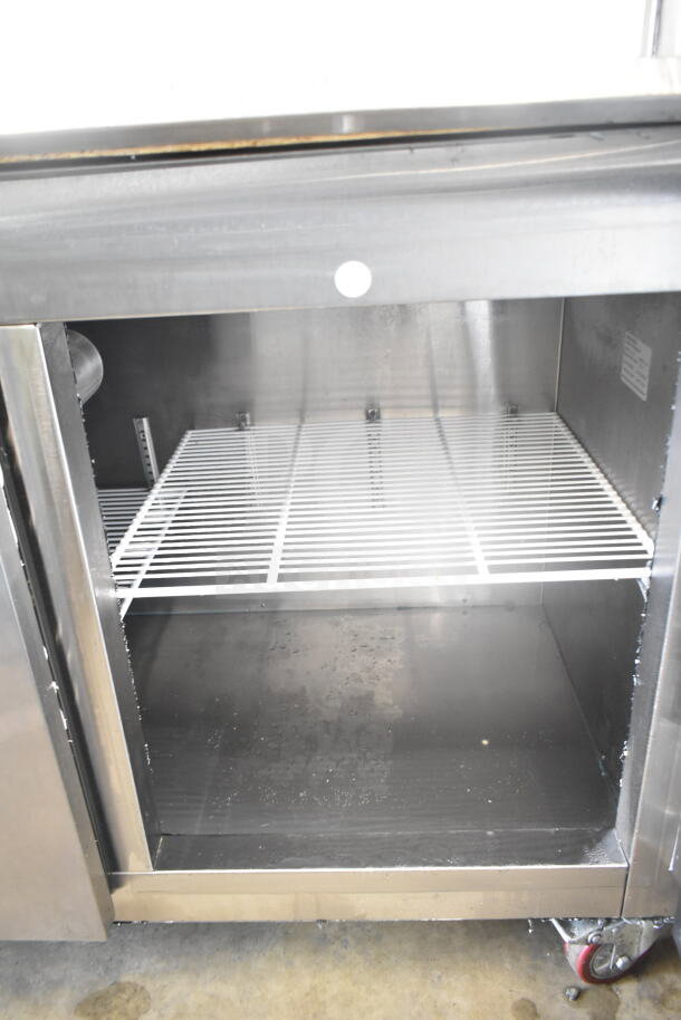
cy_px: 510
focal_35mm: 27
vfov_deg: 67.4
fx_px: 765
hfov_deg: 48.0
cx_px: 340
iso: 2500
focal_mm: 18
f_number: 3.5
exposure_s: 1/30
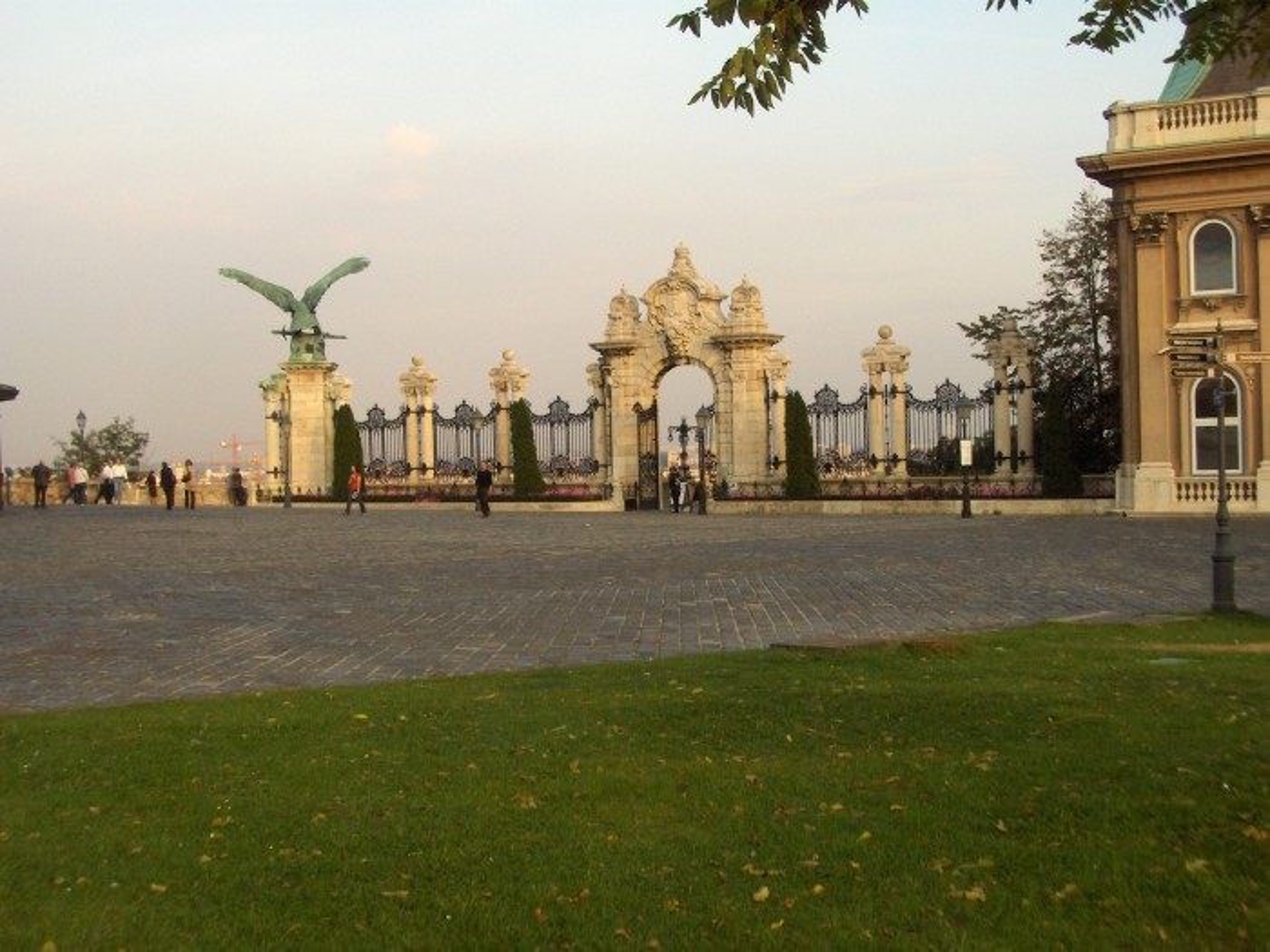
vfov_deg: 29.7
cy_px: 476
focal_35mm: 49
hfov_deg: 38.9
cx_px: 635
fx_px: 1798
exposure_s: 1/446
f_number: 3.1
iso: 100
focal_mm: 8.19
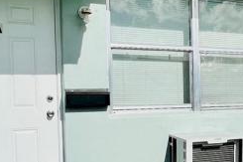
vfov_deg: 25.3
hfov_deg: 35.5
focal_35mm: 53
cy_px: 113
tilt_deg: -2.7
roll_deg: +1.4
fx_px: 357
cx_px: 216
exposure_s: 1/5814
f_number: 1.8
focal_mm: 1.57
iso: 32
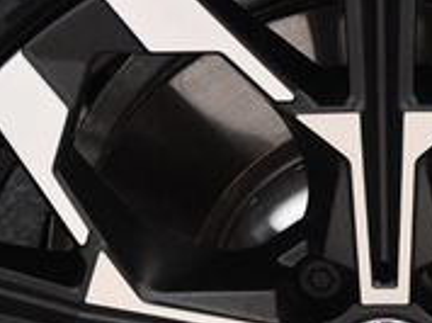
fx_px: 3103
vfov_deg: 5.9
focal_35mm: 249
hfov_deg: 7.9
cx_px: 347
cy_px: 338
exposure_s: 1/60
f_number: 4.5
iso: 3600
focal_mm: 48
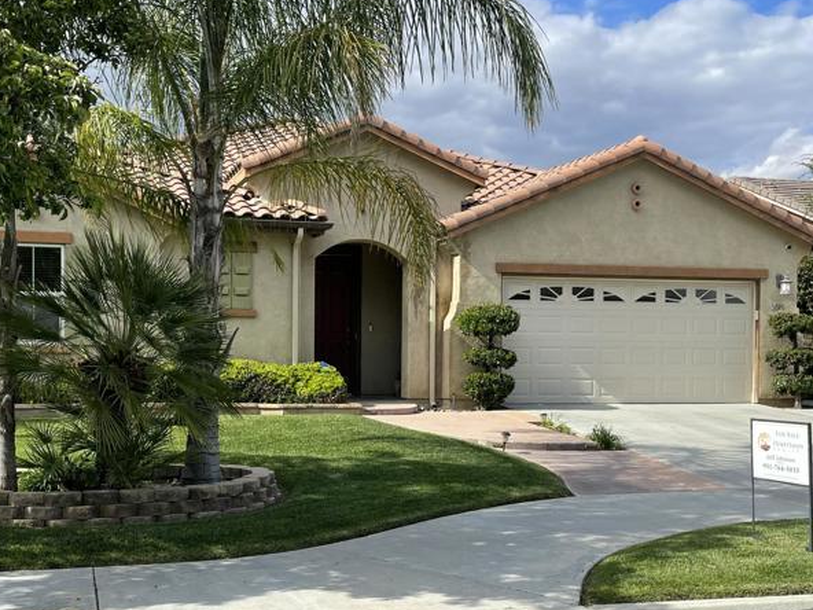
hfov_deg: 41.8
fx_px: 1057
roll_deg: -0.4
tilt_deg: -1.1
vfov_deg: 32.1
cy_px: 375
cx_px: 308
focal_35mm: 45
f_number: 1.6
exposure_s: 1/2564
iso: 32
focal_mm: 4.2
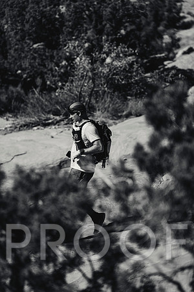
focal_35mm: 137
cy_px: 146
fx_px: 1107
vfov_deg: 15.0
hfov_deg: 10.0
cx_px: 97
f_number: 2.8
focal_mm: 137
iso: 100
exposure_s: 1/3200
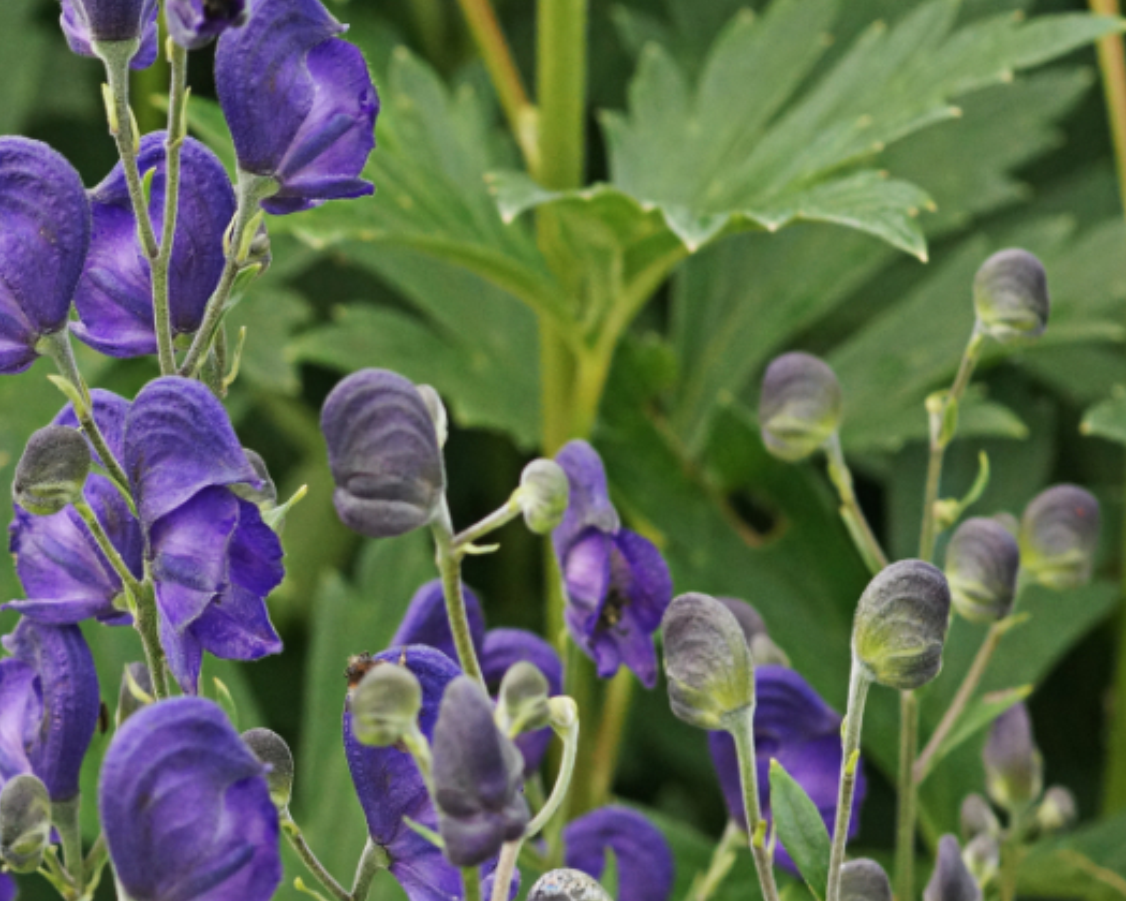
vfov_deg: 4.8
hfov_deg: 6.0
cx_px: 64
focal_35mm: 322
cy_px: 461
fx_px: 10731
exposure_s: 1/160
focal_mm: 100
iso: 800
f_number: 5.6
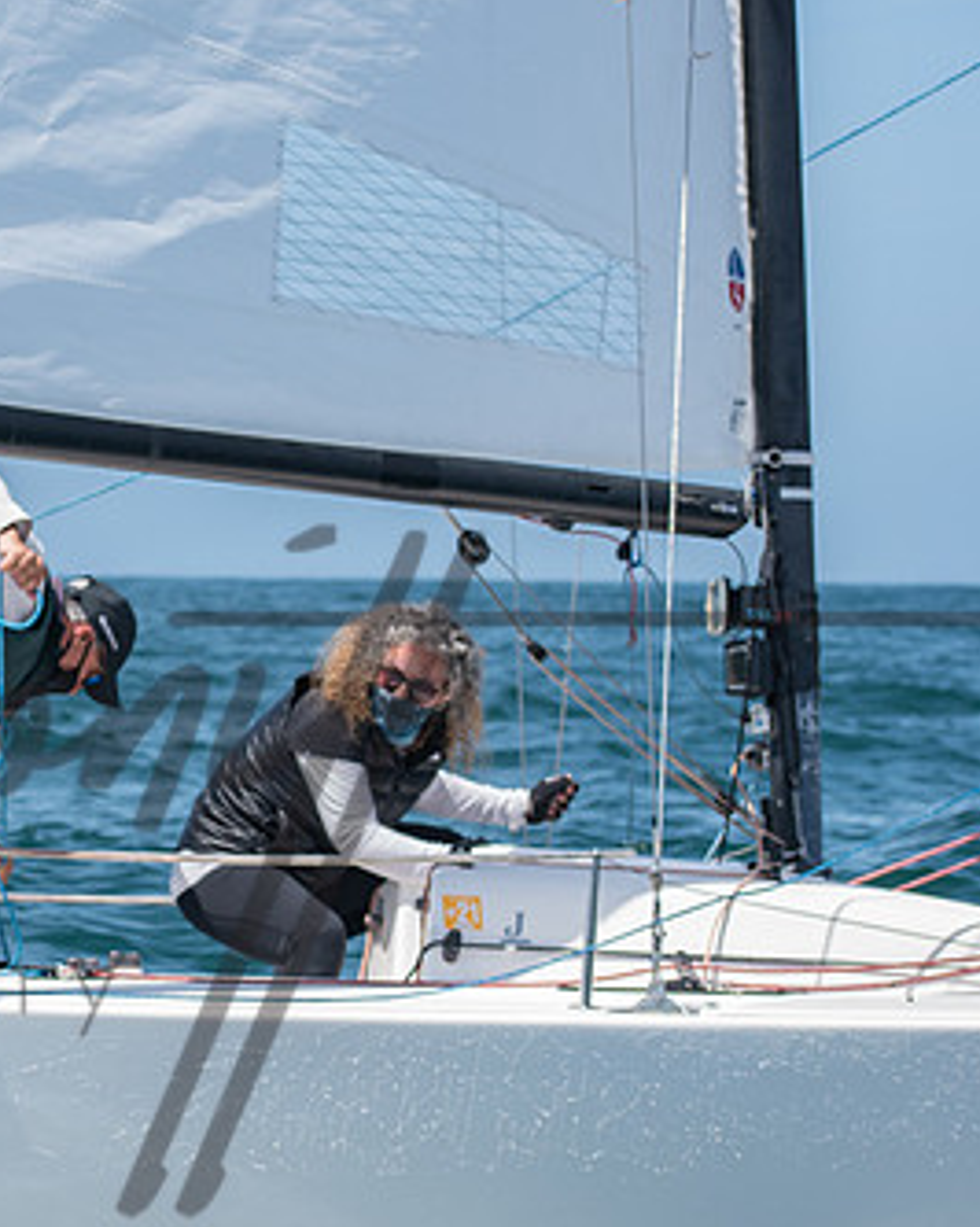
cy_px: 705
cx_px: -19
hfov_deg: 8.6
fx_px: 6496
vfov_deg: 10.8
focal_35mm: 179
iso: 200
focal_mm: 70
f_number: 6.3
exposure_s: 1/640
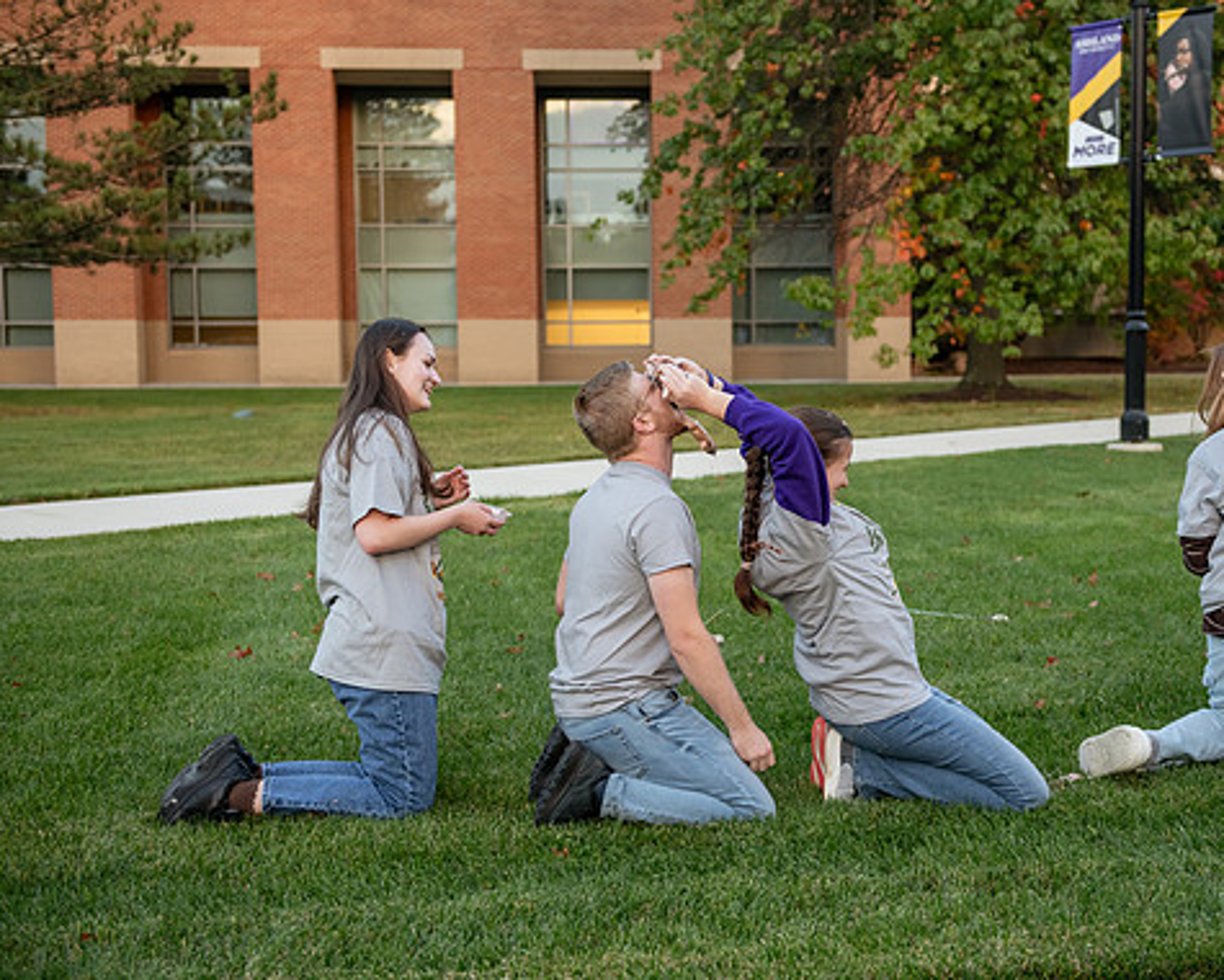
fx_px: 1992
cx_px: 719
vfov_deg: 27.6
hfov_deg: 34.1
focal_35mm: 55
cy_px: 489
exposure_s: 1/320
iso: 800
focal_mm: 48
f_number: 3.2
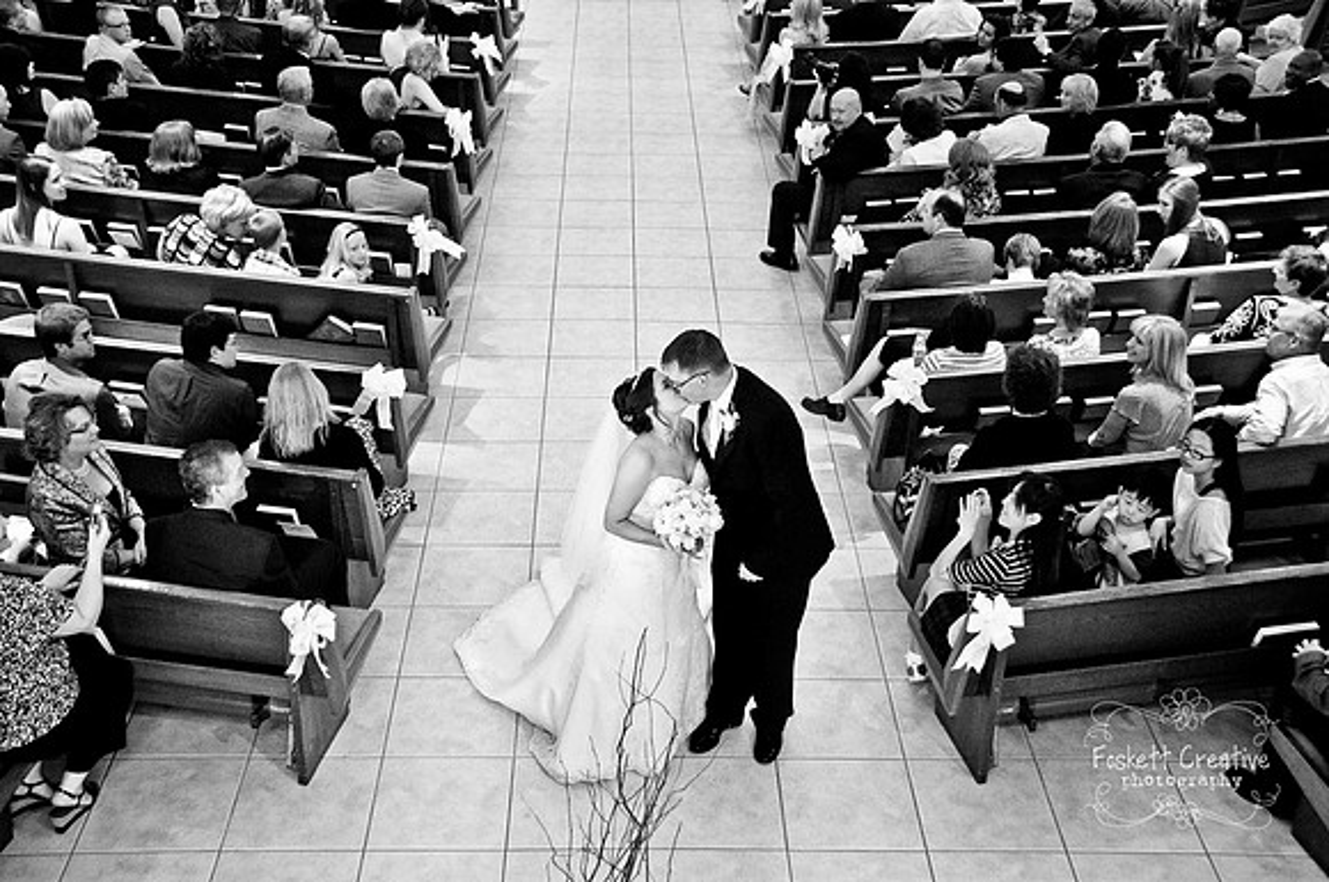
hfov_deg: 45.0
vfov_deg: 30.8
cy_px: 441
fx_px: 1604
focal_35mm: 44
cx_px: 664
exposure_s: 1/30
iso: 640
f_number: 4
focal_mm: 29
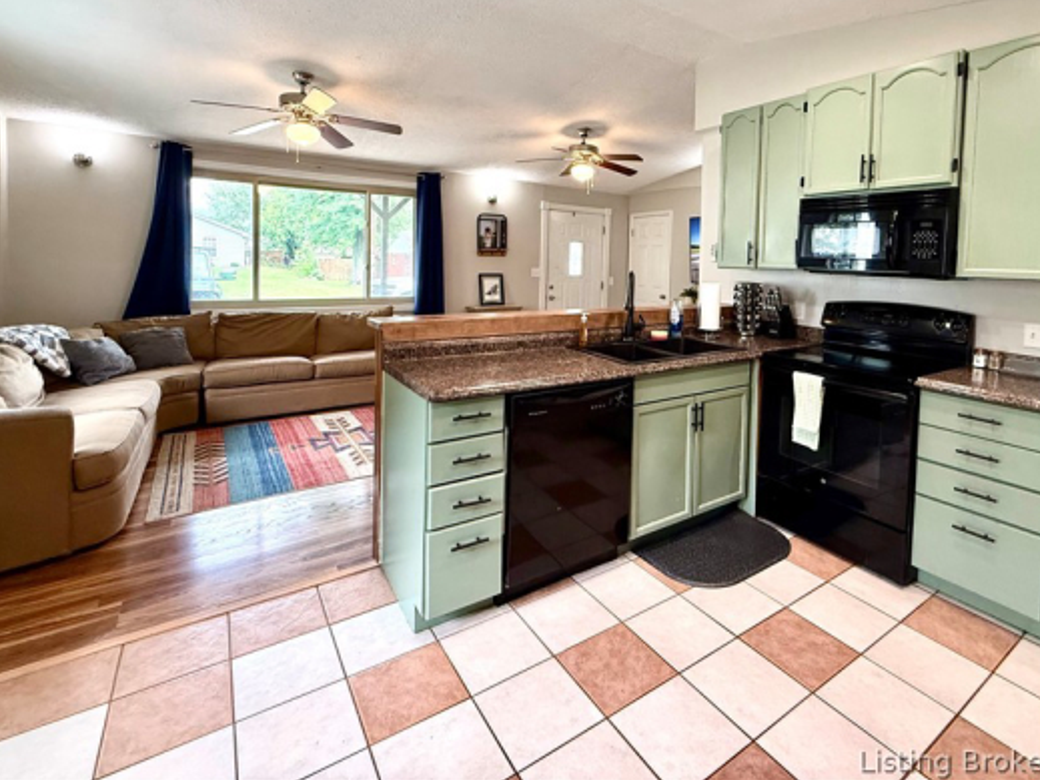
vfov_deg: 70.1
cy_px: 281
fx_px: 541
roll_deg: -1.3
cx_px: 600
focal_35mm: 18
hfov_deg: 87.1
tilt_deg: -1.2
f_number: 2.2
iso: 320
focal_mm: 2.22
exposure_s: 1/120
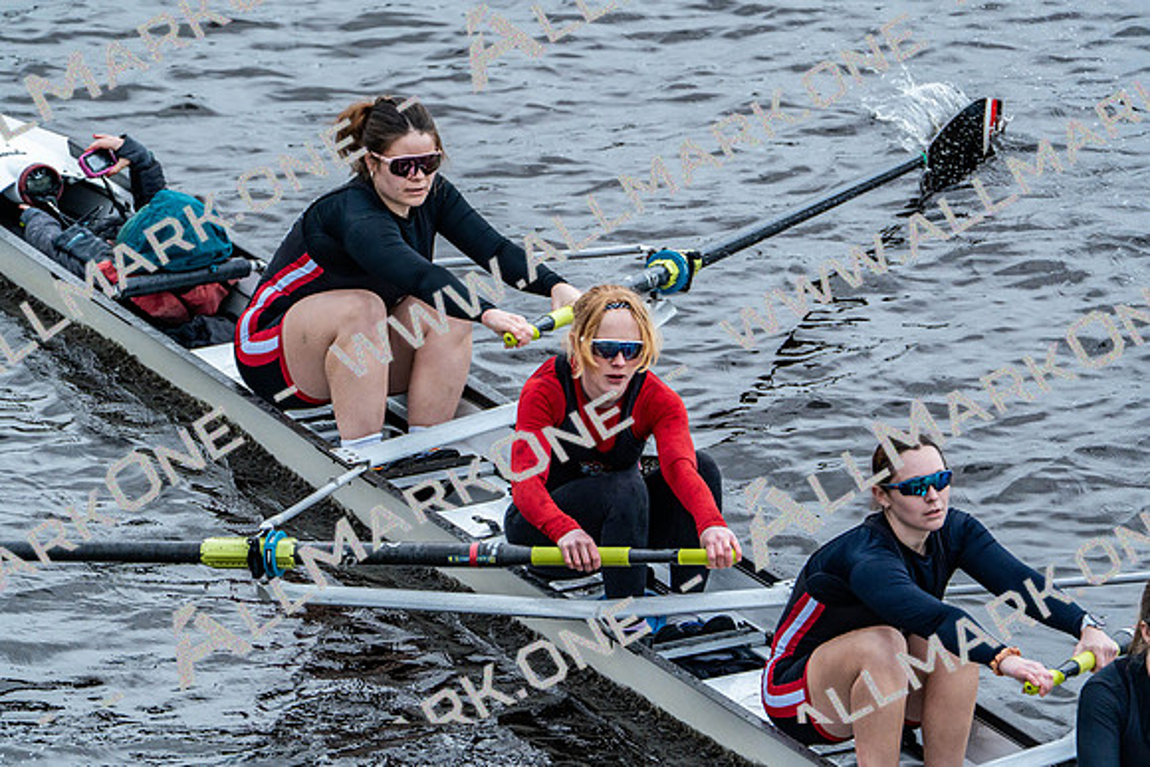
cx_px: 575
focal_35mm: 588
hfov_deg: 3.5
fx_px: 18787
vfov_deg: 2.3
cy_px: 384
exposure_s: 1/1000
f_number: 6.3
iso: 2500
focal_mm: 588
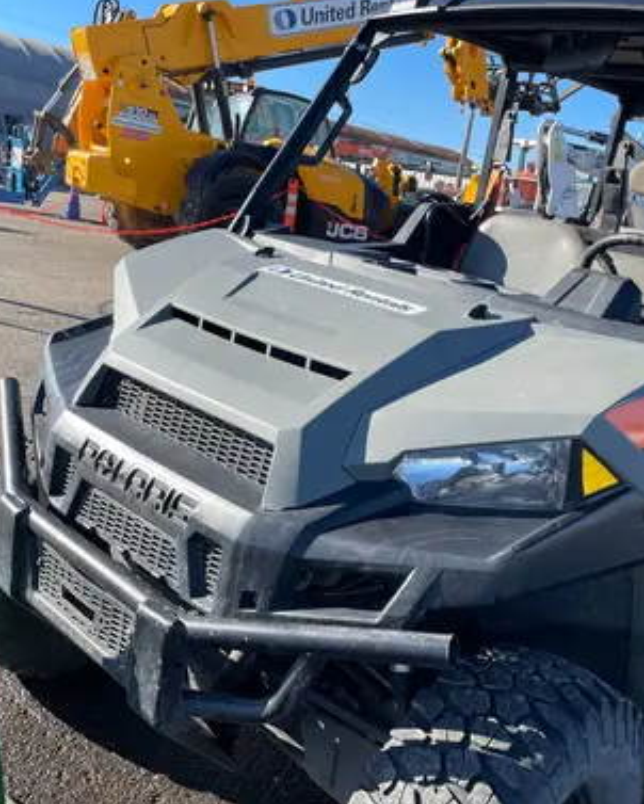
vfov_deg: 49.0
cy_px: 376
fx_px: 881
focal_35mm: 37
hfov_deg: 39.7
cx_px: 433
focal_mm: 4.2
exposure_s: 1/1667
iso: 32
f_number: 1.6
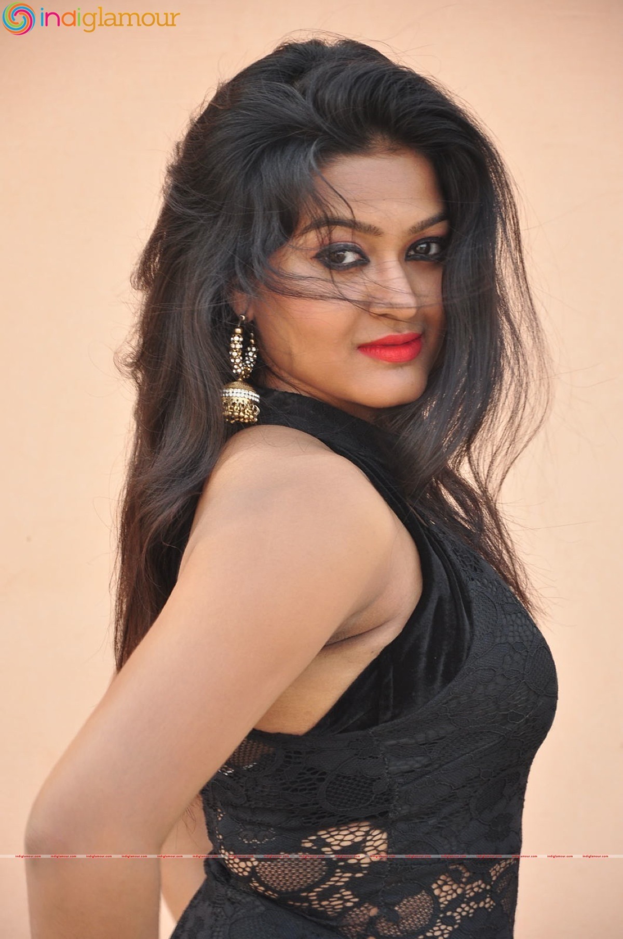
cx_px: 312
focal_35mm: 158
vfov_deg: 13.1
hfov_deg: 8.7
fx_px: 4101
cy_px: 470
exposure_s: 1/125
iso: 400
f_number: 6.3
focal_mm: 105
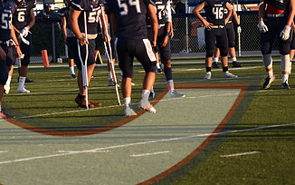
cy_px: 38
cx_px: 65
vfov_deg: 4.3
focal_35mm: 305
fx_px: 2453
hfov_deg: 6.9
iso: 400
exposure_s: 1/1000
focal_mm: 112
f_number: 4.8
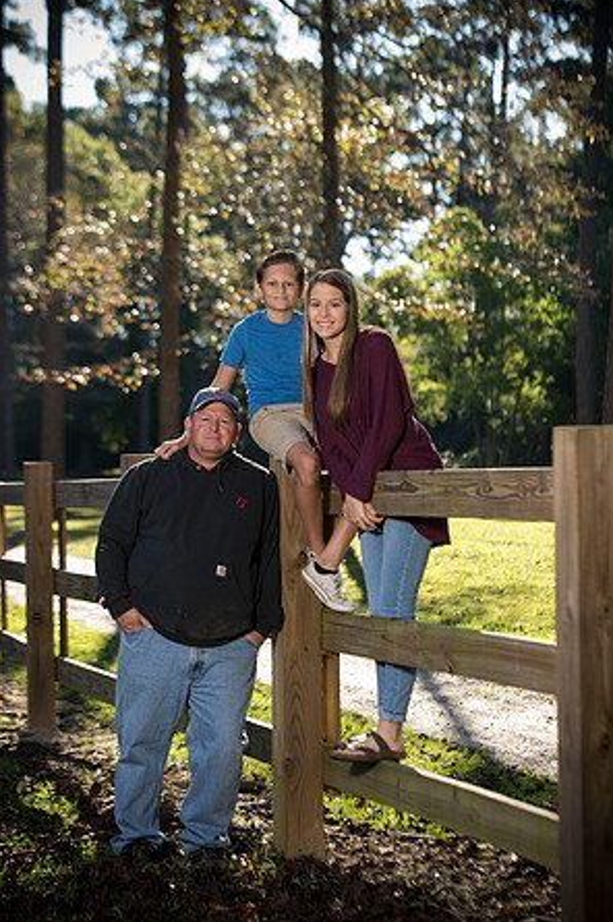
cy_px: 458
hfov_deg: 15.0
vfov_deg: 22.4
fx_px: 2328
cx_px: 308
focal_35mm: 91
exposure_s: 1/125
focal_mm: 90
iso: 50
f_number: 4
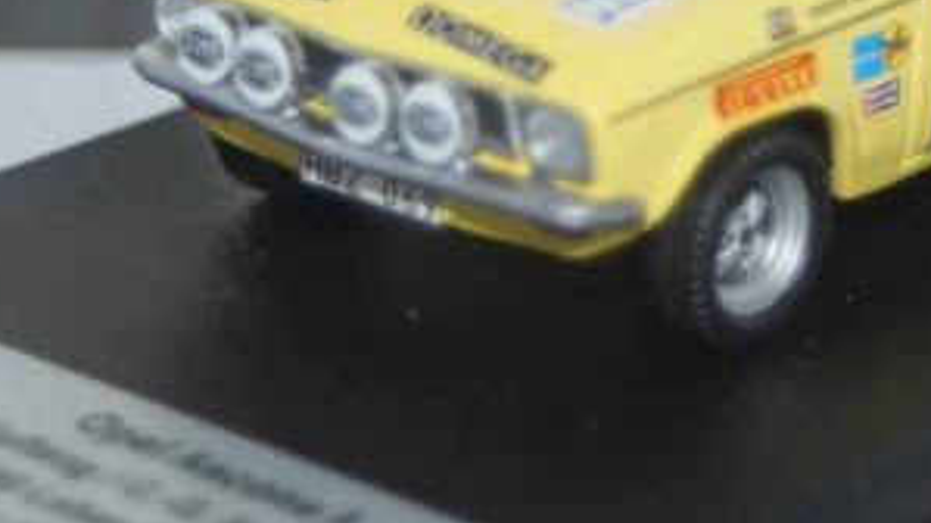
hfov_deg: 8.5
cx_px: 909
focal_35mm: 252
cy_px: -93
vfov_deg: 4.8
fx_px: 6219
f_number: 5.6
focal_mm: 80
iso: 400
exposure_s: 1/160
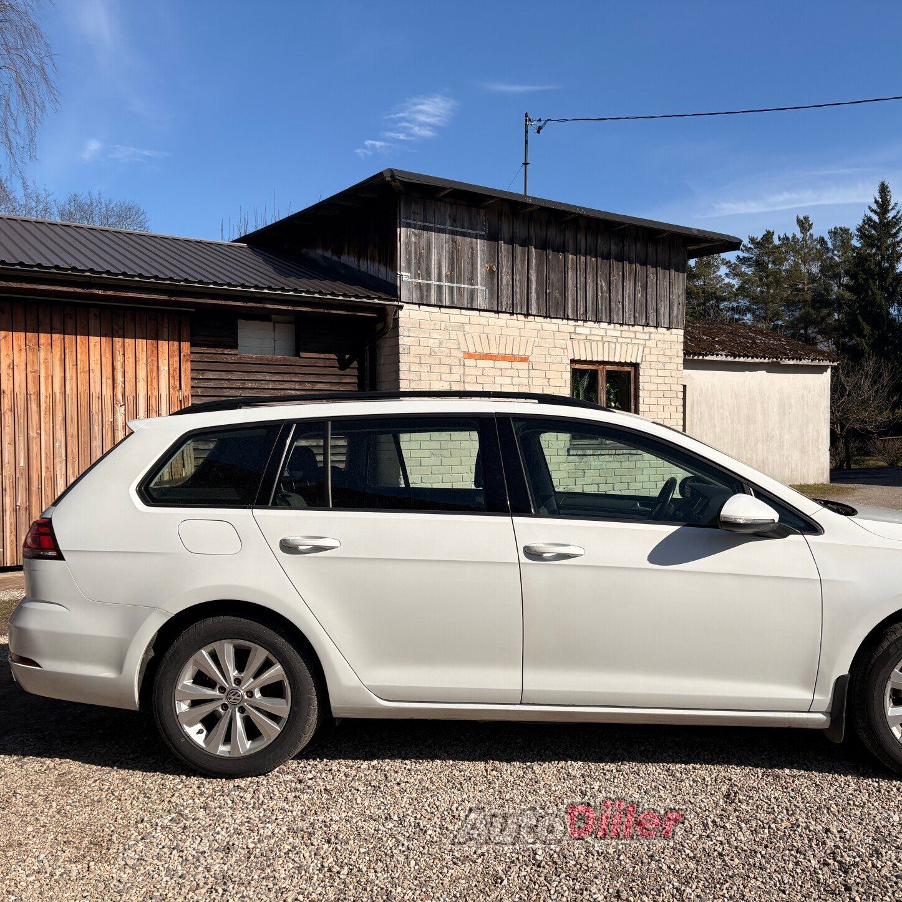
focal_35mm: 31
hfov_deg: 51.9
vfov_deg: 52.5
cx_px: 568
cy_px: 455
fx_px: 914
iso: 50
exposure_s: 1/6329
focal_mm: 5.96
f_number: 1.6
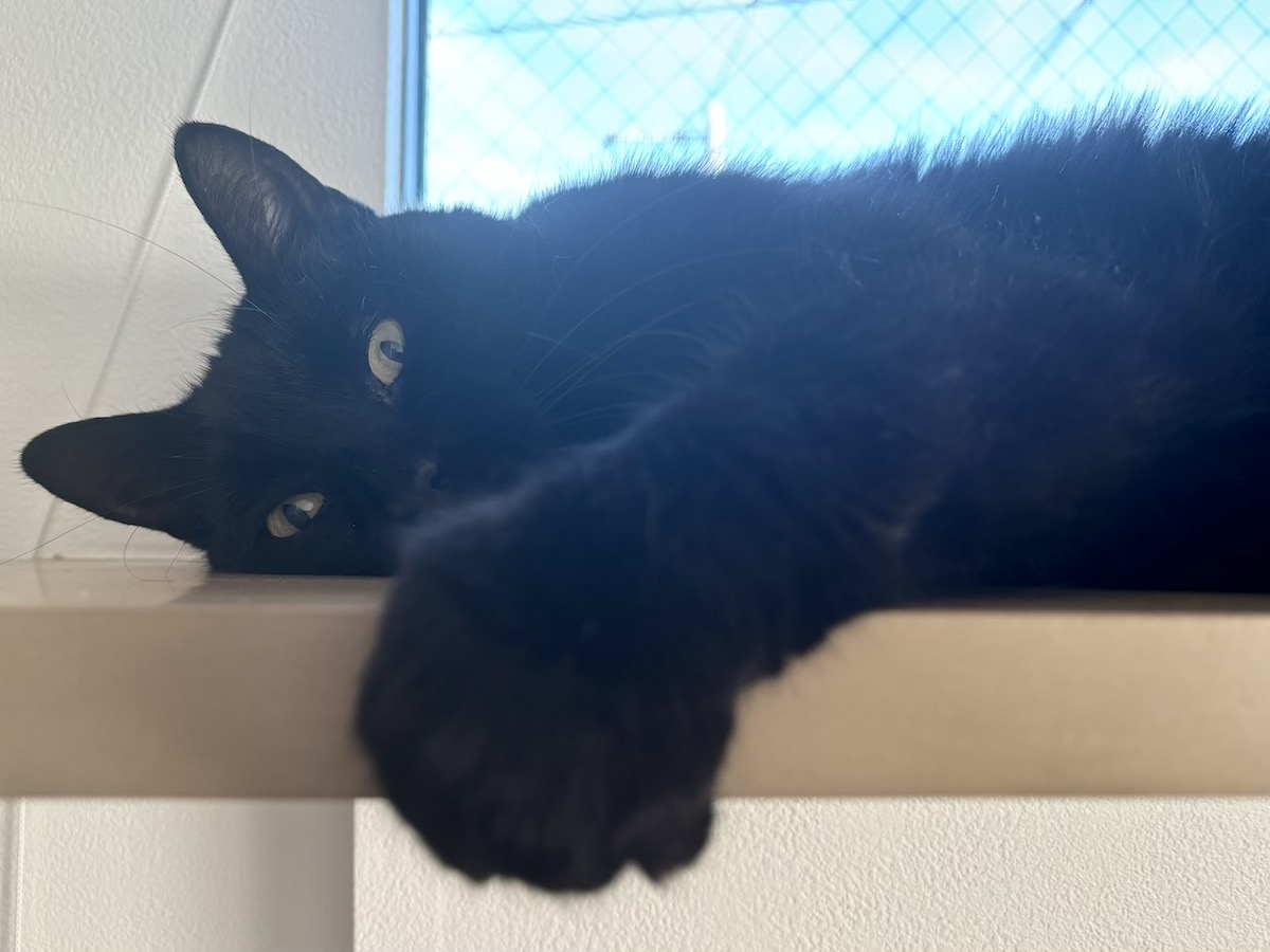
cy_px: 476
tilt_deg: +2.5
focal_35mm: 26
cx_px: 635
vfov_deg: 53.1
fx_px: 954
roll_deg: -0.3
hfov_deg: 67.3
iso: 125
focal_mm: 5.96
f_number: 1.6
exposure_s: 1/103
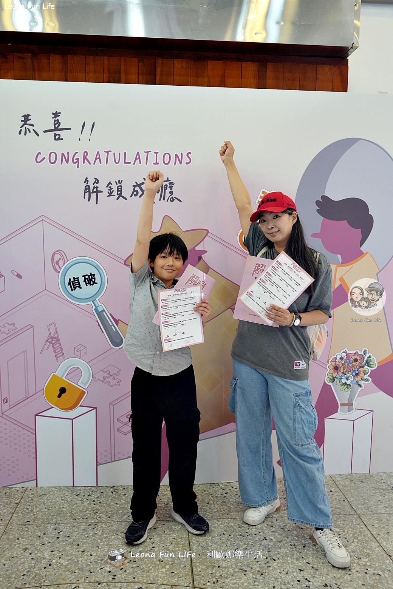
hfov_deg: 42.3
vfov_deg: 60.3
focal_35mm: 31
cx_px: 196
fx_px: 508
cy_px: 294
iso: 1600
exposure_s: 1/160
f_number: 4.5
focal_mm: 31
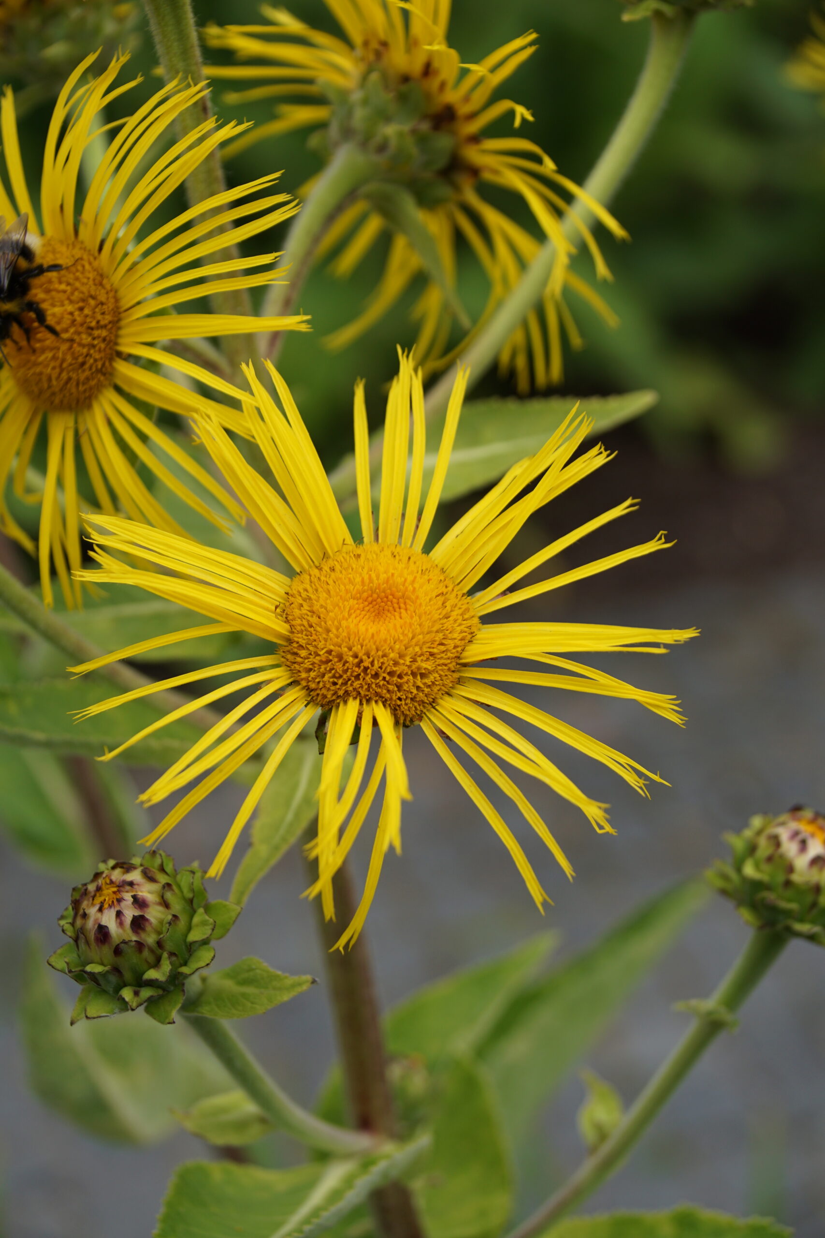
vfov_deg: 27.0
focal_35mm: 75
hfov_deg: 18.2
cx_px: 412
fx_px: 2578
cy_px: 619
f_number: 5.6
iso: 100
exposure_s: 1/250
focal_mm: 50
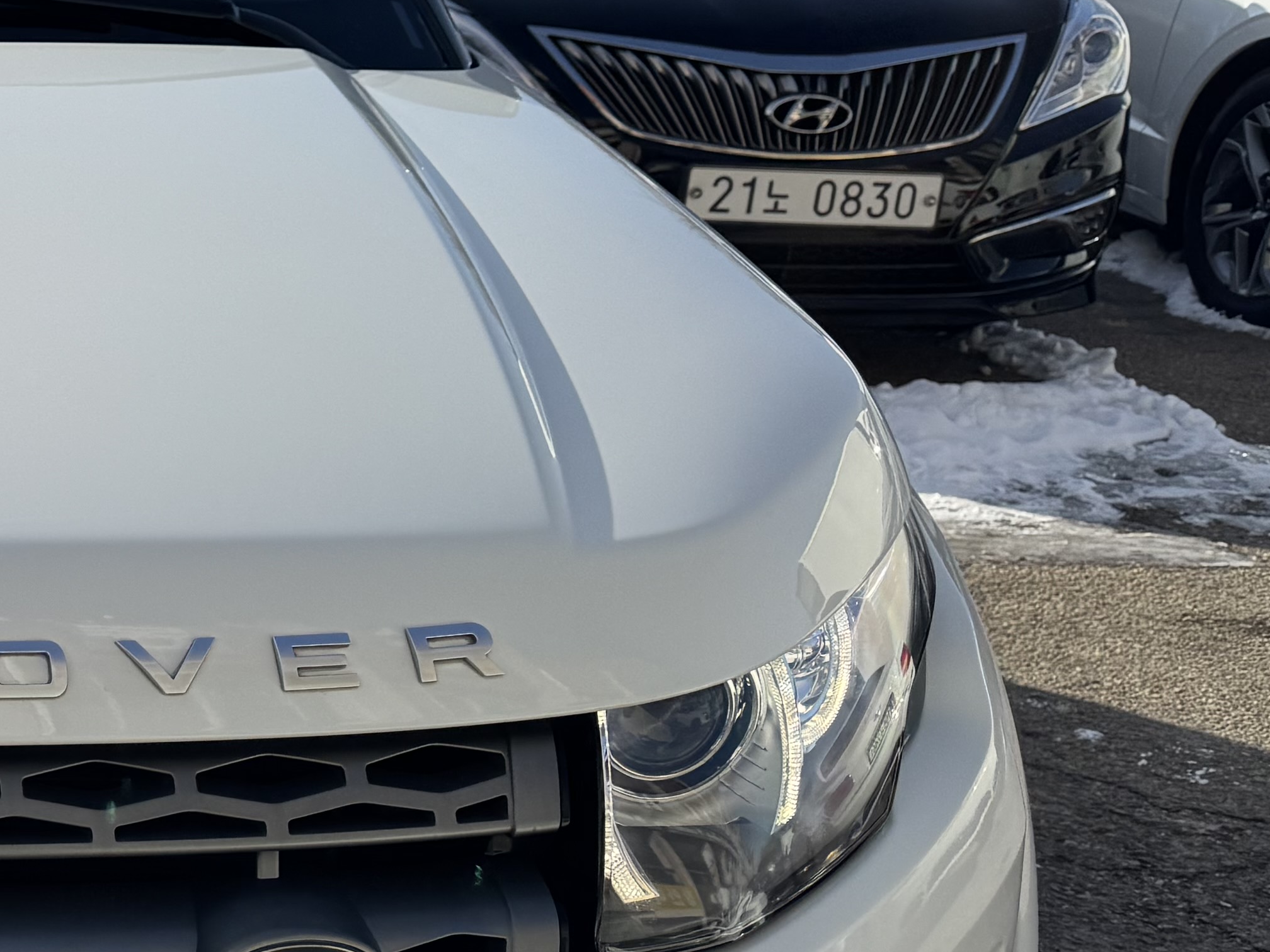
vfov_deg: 21.5
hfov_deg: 24.0
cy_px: 618
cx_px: -500
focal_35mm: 68
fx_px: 2495
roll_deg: +0.3
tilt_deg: -19.2
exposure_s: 1/4310
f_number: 1.78
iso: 80
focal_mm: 6.76
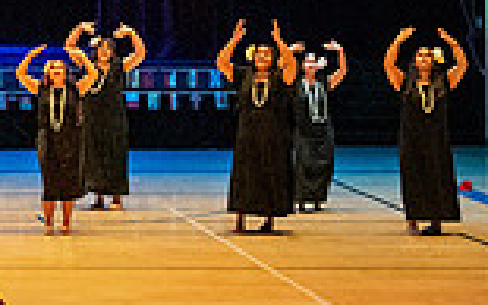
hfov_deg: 8.7
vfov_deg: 5.5
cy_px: -219
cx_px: -280
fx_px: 3113
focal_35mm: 234
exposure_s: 1/250
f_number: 4
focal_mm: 59
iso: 57600
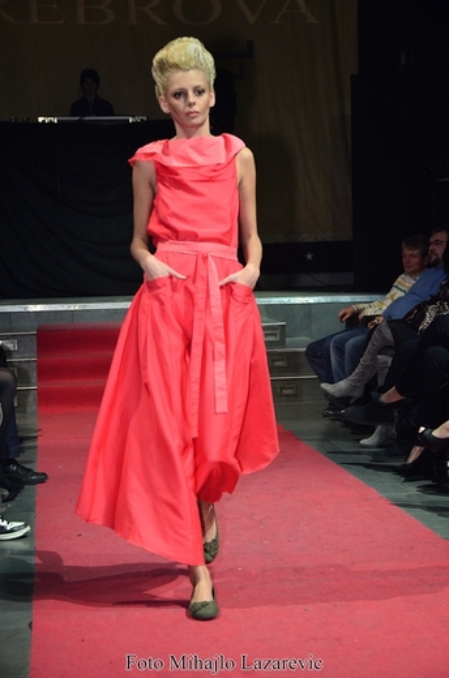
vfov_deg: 26.1
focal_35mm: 78
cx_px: 224
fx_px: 1467
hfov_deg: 17.4
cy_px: 339
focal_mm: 52
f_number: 5
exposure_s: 1/125
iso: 800
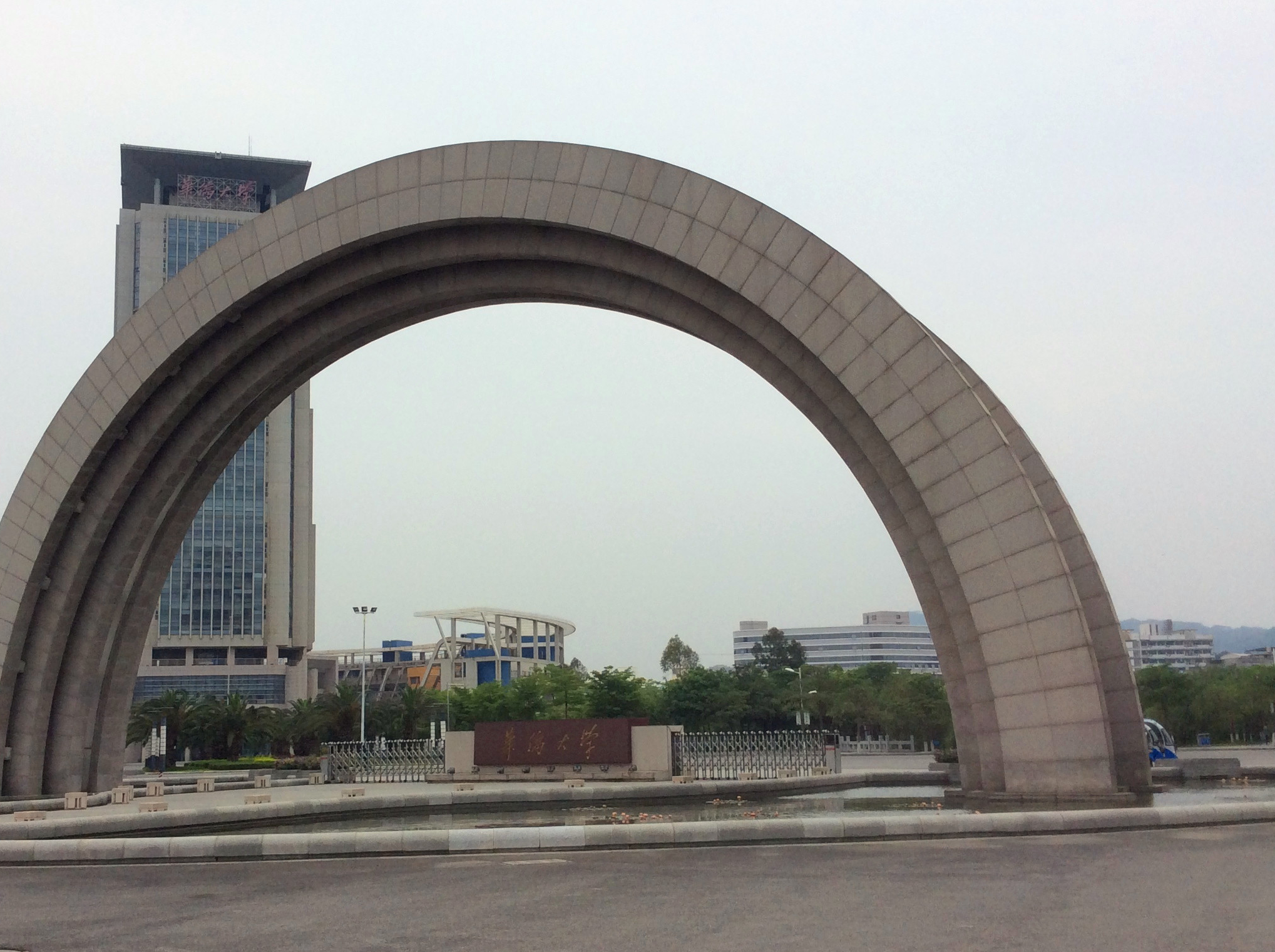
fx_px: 1545
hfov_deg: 44.8
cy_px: 501
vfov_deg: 34.3
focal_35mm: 42
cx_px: 562
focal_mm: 3.3
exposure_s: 1/635
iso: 32
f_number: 2.4
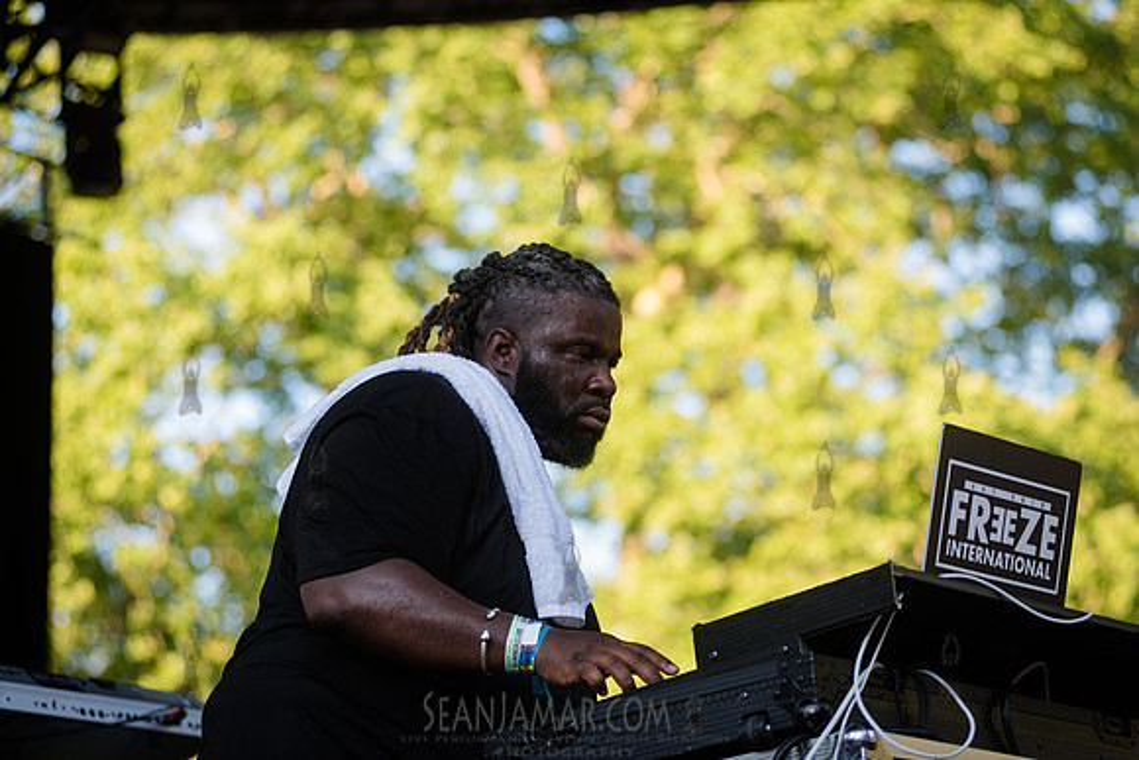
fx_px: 3323
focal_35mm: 105
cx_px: 570
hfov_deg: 19.5
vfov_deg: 13.0
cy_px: 380
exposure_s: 1/640
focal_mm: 105
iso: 400
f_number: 3.2
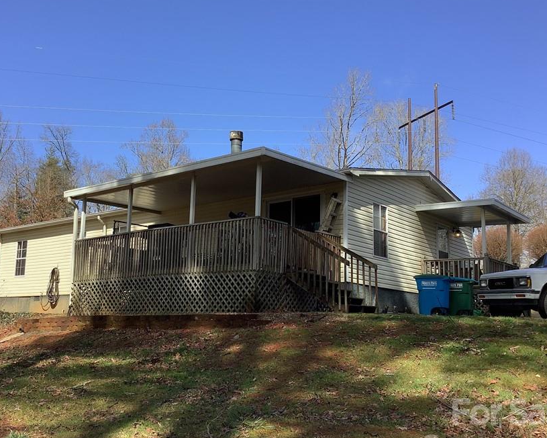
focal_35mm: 38
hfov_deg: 47.9
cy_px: 238
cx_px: 244
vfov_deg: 39.1
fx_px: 615
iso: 25
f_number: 2.4
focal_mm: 3.3
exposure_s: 1/708
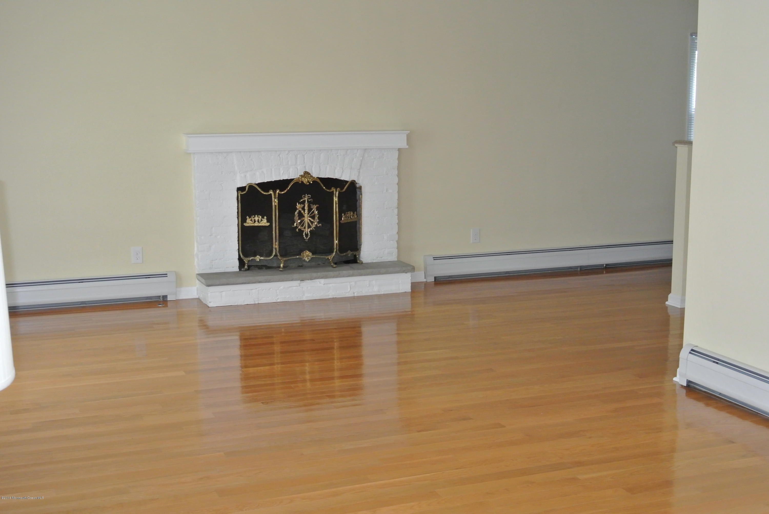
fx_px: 1005
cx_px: 384
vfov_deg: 28.7
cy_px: 257
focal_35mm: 47
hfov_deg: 41.9
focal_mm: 17.7
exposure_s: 1/60
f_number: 4.5
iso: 800
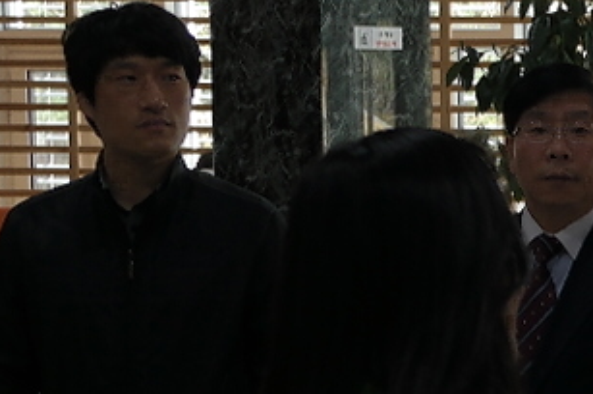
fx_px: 2781
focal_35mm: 169
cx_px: 908
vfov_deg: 8.0
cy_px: 462
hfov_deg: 11.6
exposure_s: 1/40
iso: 100
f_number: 3.5
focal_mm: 20
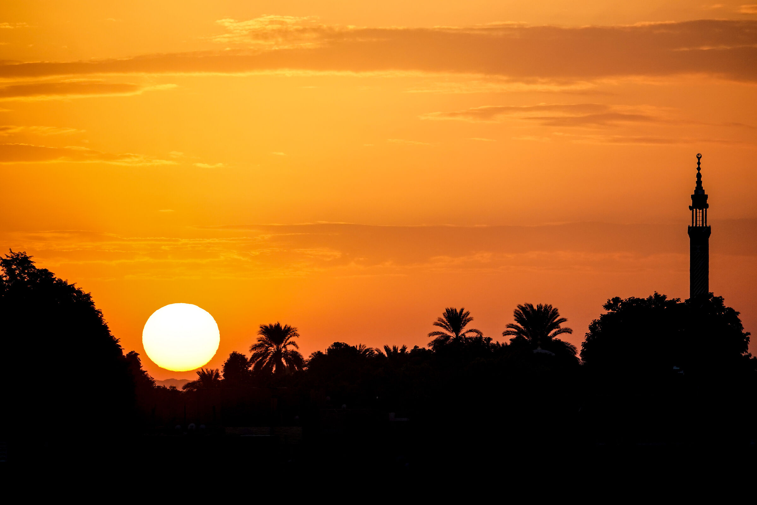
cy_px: 252
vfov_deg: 4.3
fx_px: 6751
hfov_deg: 6.4
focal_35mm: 321
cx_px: 378
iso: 400
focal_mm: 214
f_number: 5.6
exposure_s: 1/500
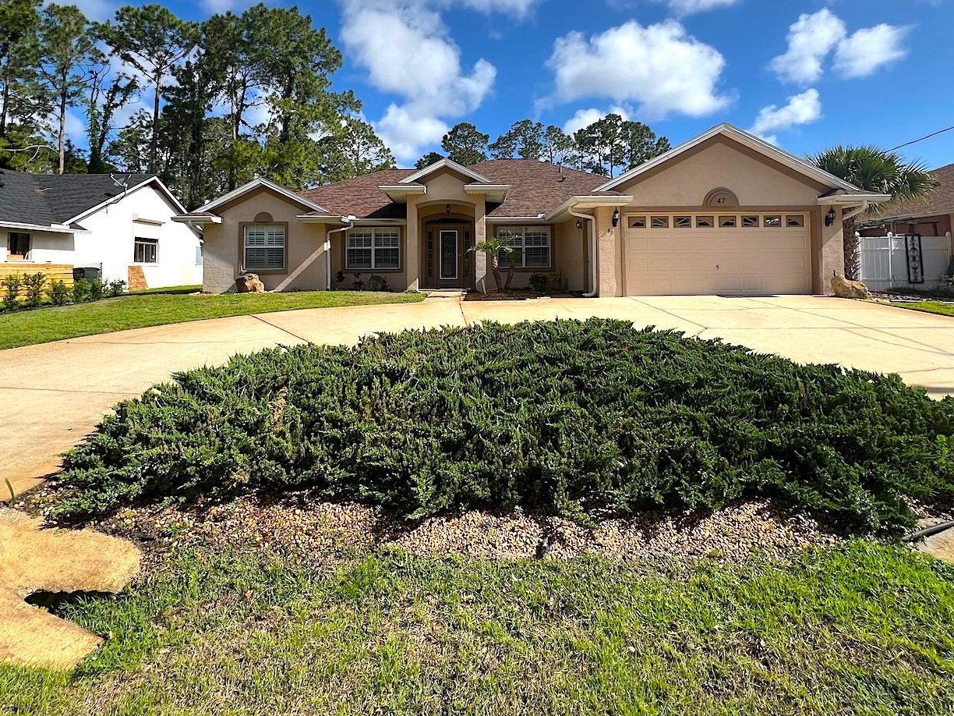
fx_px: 469
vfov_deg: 72.9
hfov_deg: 91.0
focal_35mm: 17
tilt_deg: +2.8
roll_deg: +0.5
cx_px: 479
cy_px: 249
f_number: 1.8
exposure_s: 1/1468
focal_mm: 1.57
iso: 32
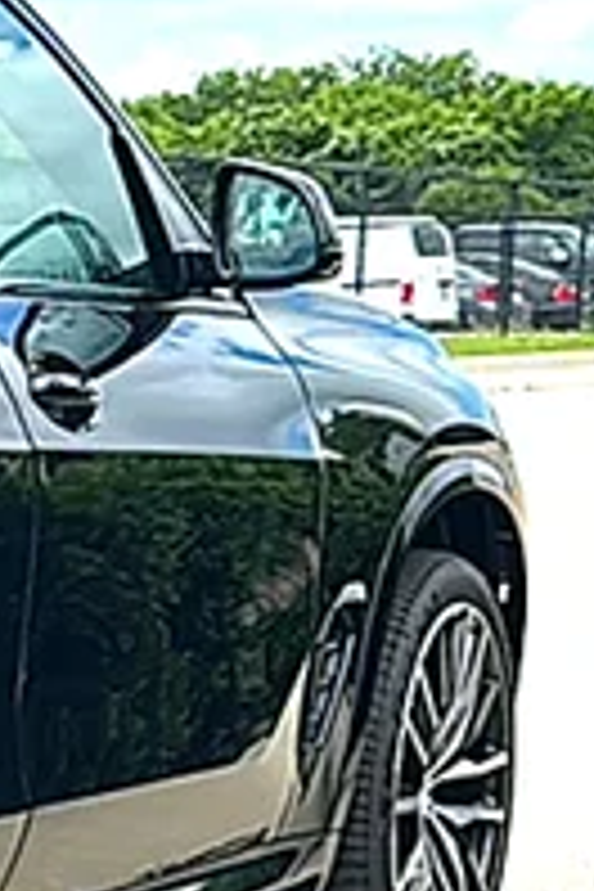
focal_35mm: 147
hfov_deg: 8.4
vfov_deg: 14.0
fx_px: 3638
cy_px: 556
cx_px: -918
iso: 80
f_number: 1.78
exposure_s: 1/2899
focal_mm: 6.86
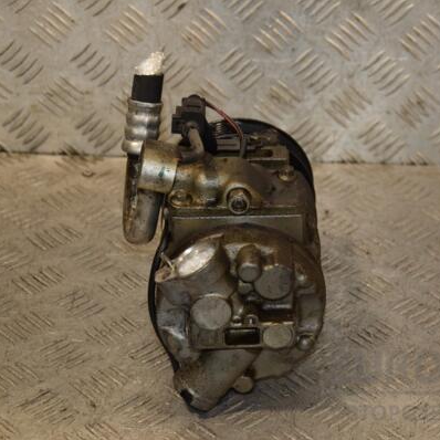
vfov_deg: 17.4
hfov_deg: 17.3
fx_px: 1438
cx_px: 310
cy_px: 220
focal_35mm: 100
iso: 800
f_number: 5
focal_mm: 52
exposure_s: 1/200
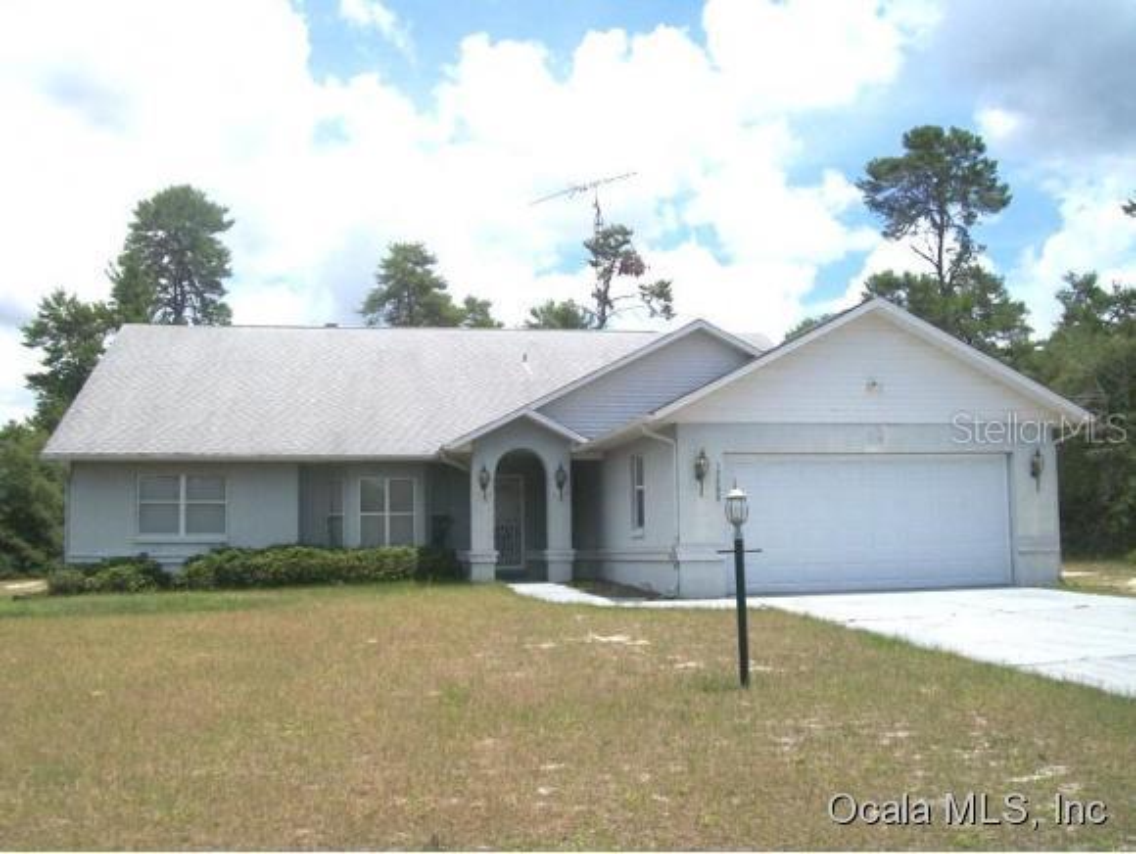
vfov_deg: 39.7
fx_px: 1182
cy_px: 427
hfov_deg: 51.3
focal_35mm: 36
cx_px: 568
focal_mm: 6
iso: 80
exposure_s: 1/800
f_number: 4.8
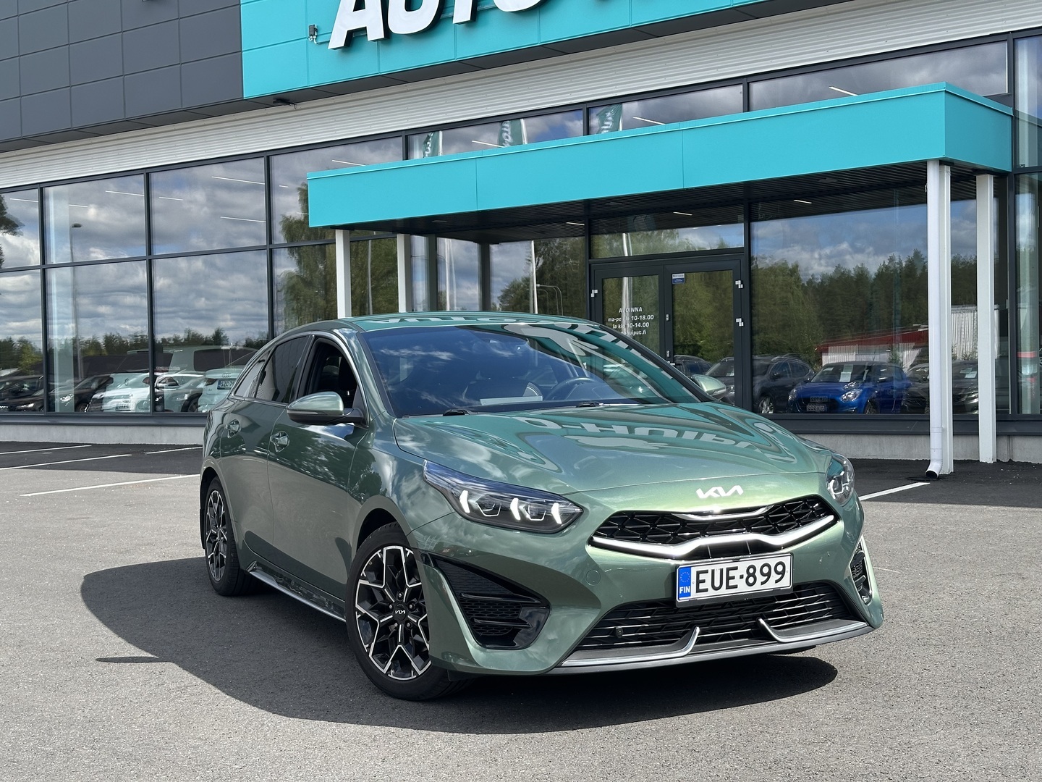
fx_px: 1445
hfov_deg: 39.7
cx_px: 521
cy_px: 391
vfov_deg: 30.3
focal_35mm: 48
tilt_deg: -0.3
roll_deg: +0.4
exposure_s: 1/1414
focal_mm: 6.86
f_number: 1.78
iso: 64
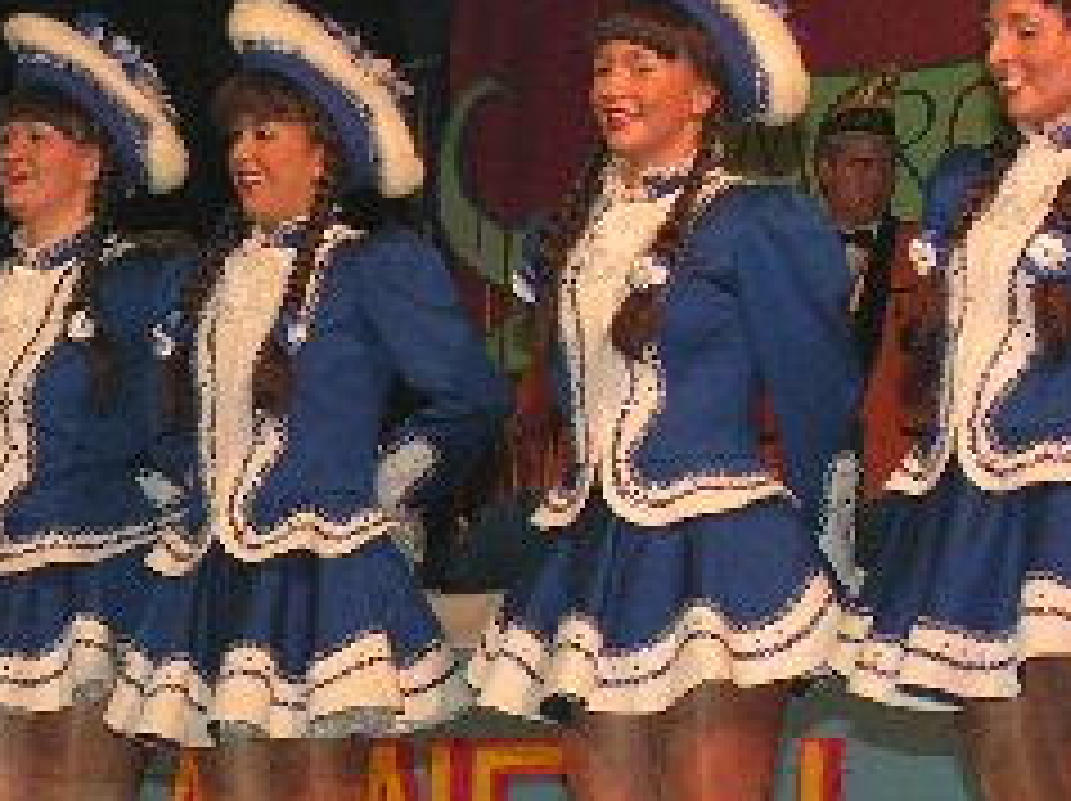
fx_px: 6274
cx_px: -191
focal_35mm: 203
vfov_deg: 7.3
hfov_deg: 9.6
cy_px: 716
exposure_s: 1/60.1
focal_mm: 15
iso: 100
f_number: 4
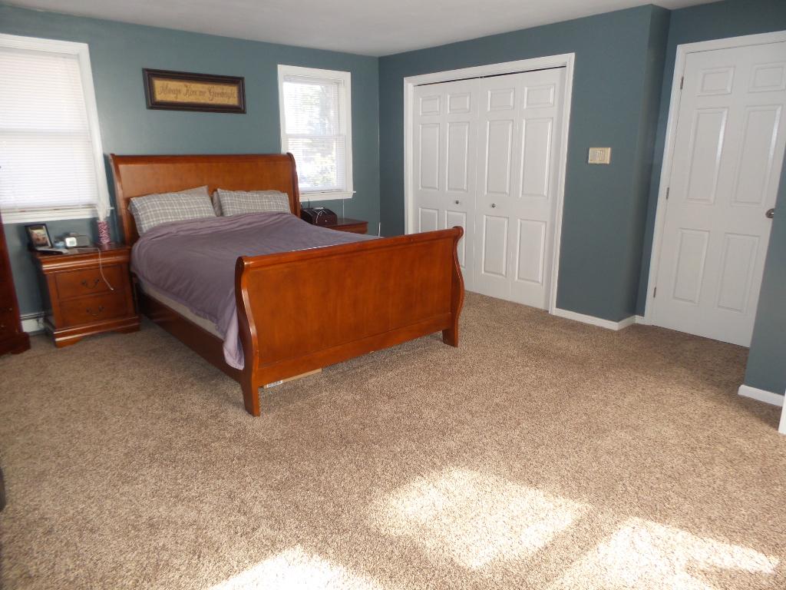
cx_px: 393
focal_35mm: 23
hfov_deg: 73.9
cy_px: 295
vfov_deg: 58.9
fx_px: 522
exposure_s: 1/40
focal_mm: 4.1
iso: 160
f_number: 2.8
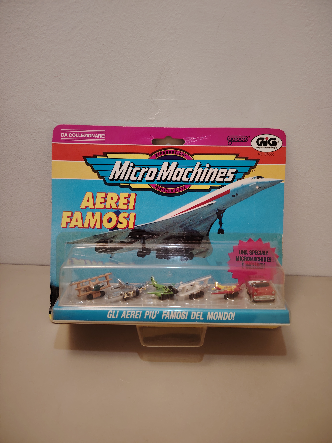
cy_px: 222
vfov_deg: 71.6
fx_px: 307
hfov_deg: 56.8
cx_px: 166
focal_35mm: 24
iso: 800
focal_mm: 5.25
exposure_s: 1/40
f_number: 1.75
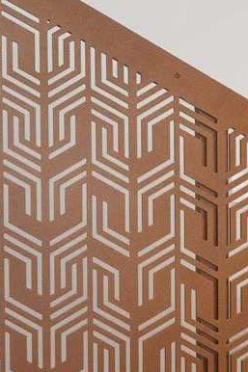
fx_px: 858
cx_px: -24
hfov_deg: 16.0
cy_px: 159
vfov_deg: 24.5
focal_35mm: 83
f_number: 10
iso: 100
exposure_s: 13
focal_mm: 24
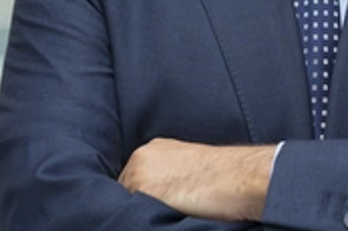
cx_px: 430
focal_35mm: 358
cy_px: -25
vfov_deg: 3.8
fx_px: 3457
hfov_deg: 5.7
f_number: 2.2
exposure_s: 1/200
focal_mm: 85
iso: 250
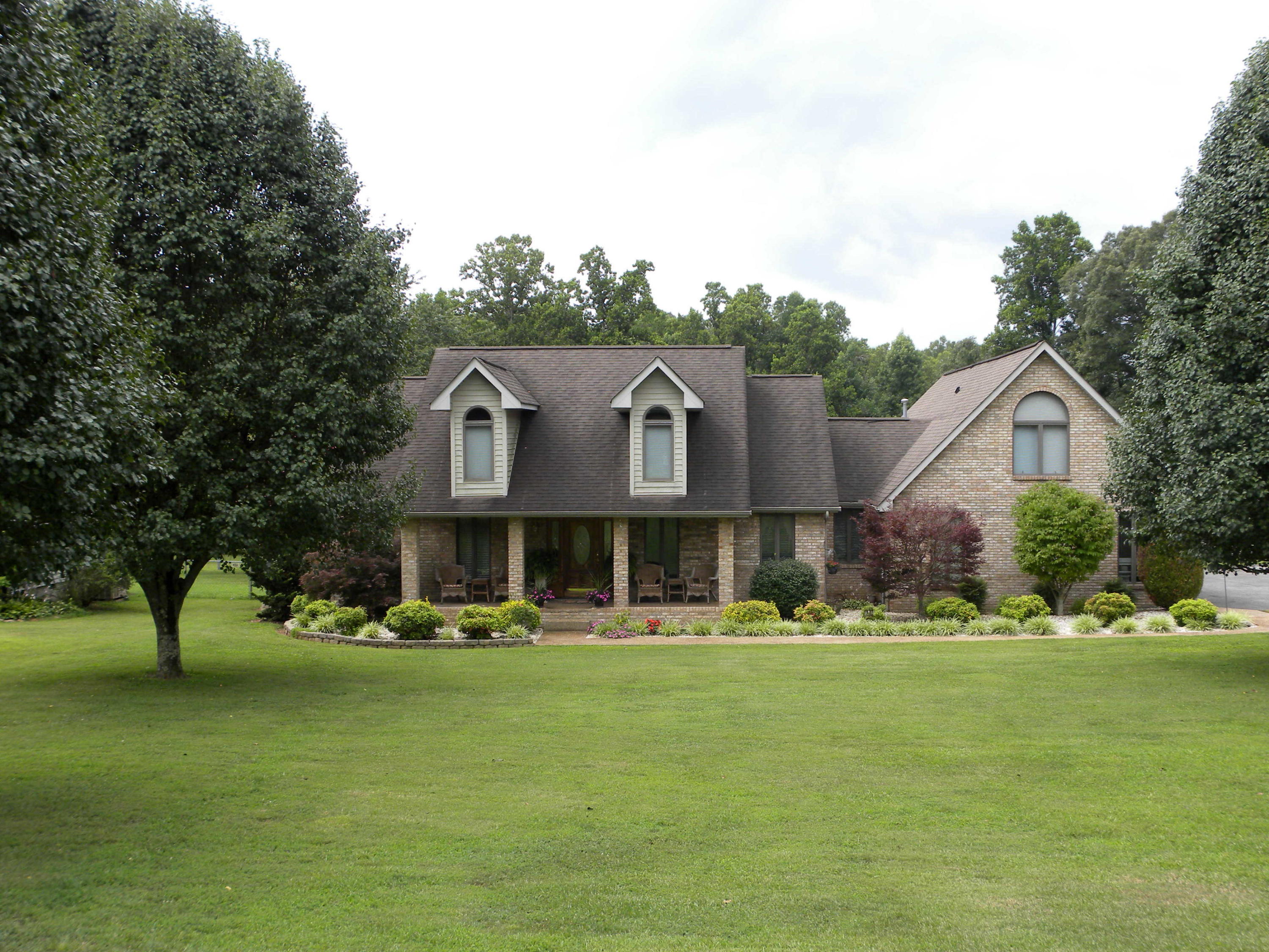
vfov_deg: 38.7
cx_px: 634
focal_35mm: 37
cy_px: 476
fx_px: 1356
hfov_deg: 50.1
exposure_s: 1/144
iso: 64
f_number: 4
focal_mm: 6.6
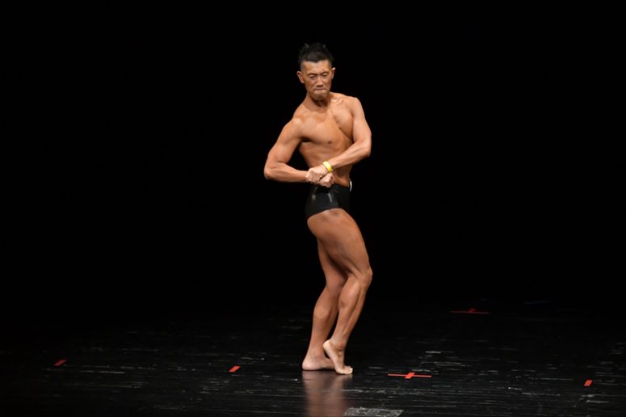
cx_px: 313
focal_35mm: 270
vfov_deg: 5.1
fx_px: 4693
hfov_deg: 7.6
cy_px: 208
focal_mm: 180
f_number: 5.6
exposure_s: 1/400
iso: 3200
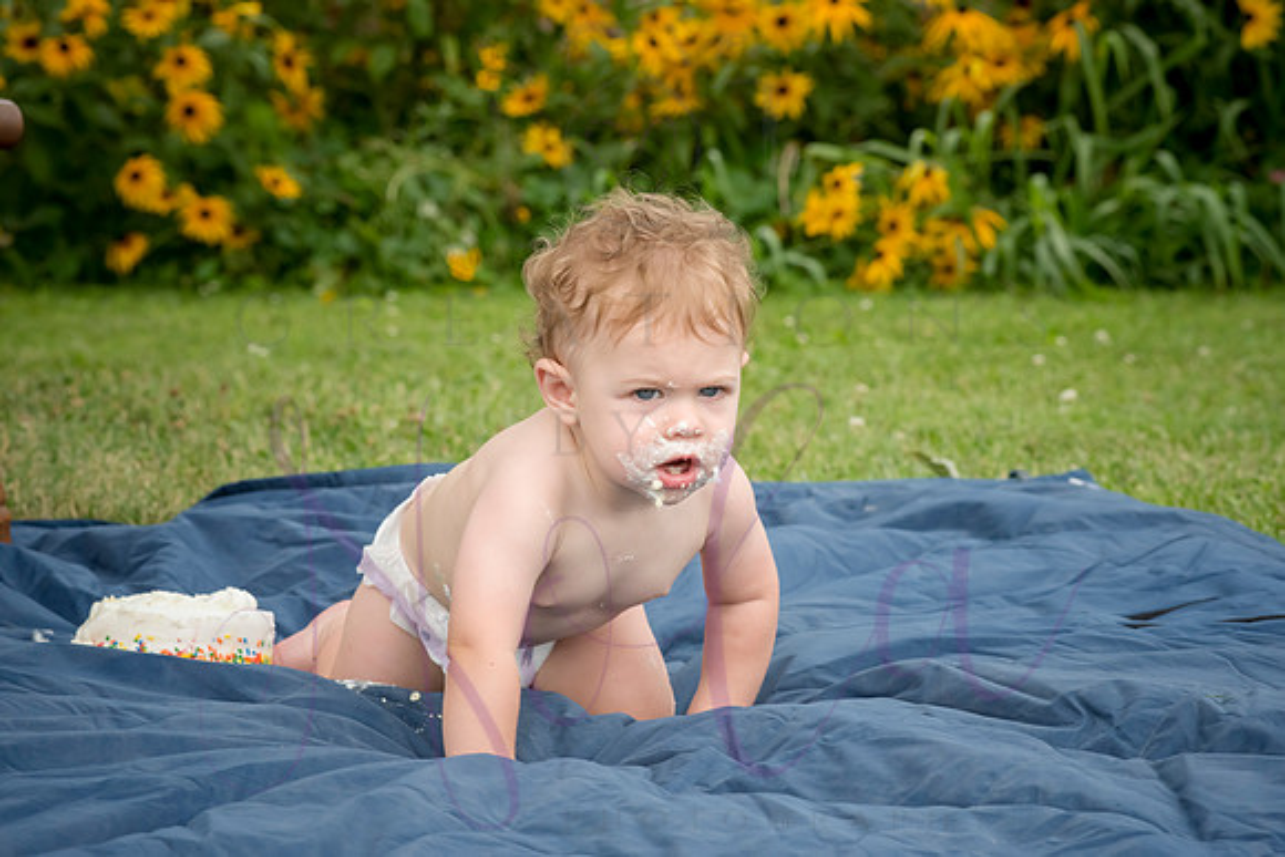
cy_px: 425
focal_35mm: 113
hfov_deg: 18.0
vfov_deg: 12.1
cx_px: 641
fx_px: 4046
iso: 500
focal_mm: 112
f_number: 9
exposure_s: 1/320
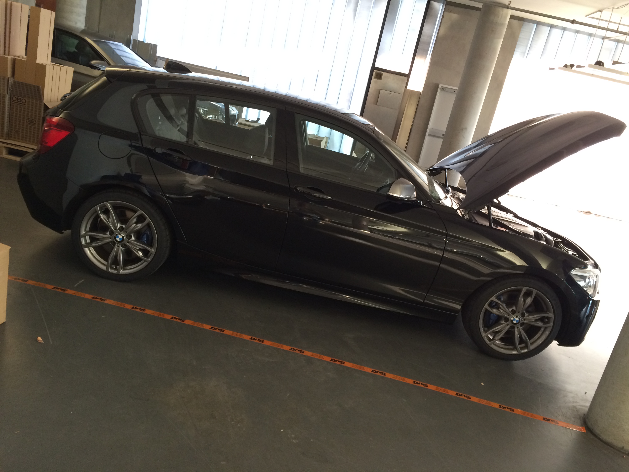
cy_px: 236
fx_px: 527
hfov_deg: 61.7
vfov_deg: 48.2
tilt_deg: -17.0
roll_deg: -12.3
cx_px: 314
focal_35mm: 29
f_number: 2.2
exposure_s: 1/33
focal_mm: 4.15
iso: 160
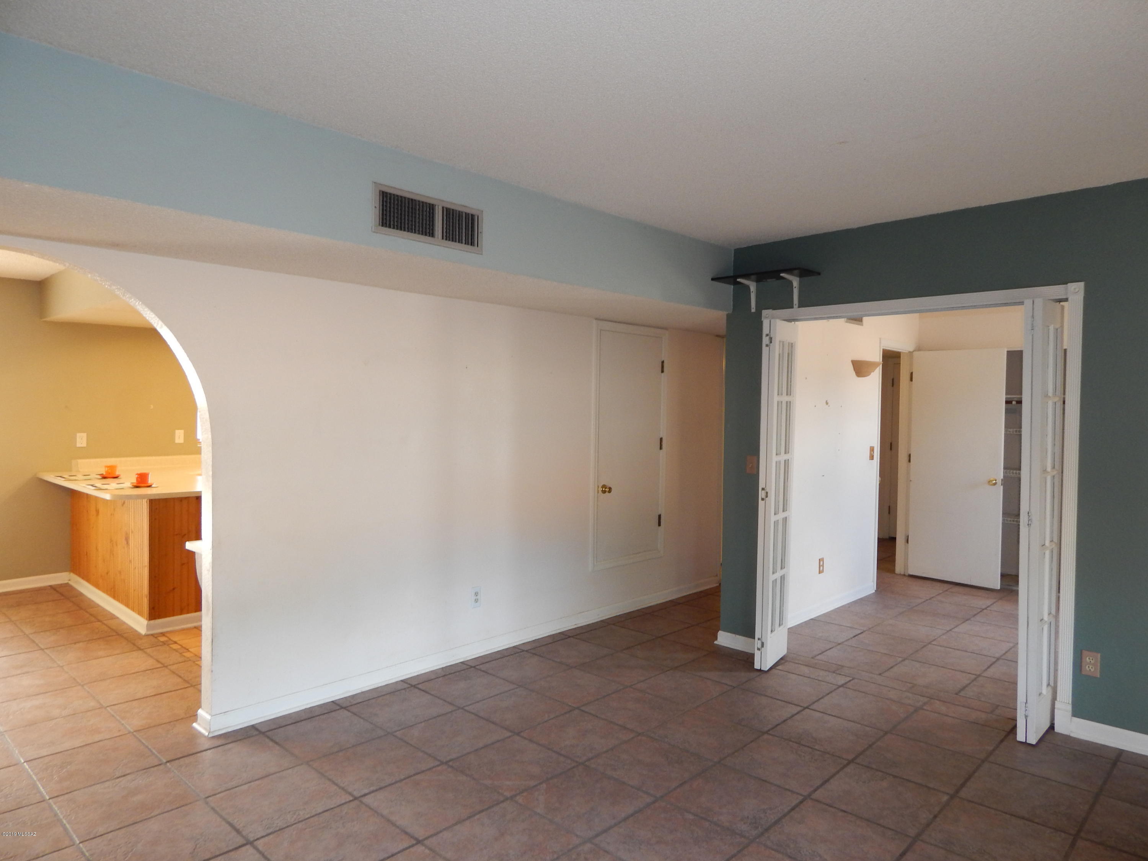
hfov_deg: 73.9
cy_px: 430
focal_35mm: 23
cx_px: 574
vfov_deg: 58.9
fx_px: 763
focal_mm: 4
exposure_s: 1/30
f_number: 3
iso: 180
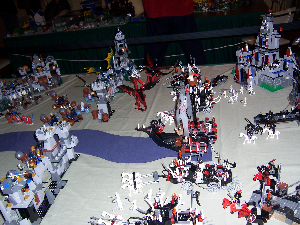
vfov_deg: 42.9
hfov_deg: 55.4
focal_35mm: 33
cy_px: 112
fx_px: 286
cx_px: 150
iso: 80
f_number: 2.8
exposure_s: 1/60
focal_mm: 5.5
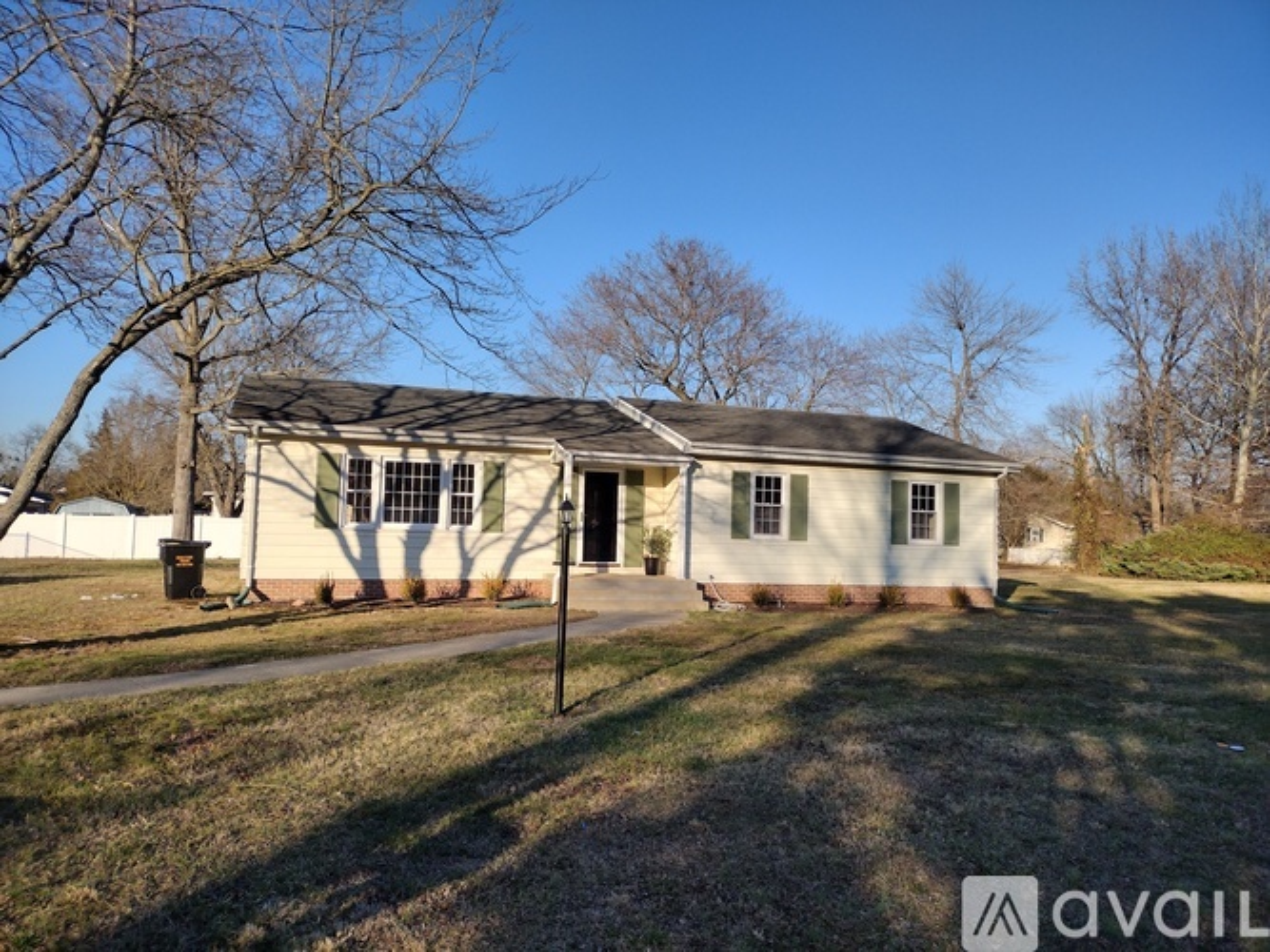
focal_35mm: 27
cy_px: 476
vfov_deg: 51.3
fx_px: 990
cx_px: 635
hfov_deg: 65.3
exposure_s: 1/2056
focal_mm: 4.71
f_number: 1.7
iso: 100
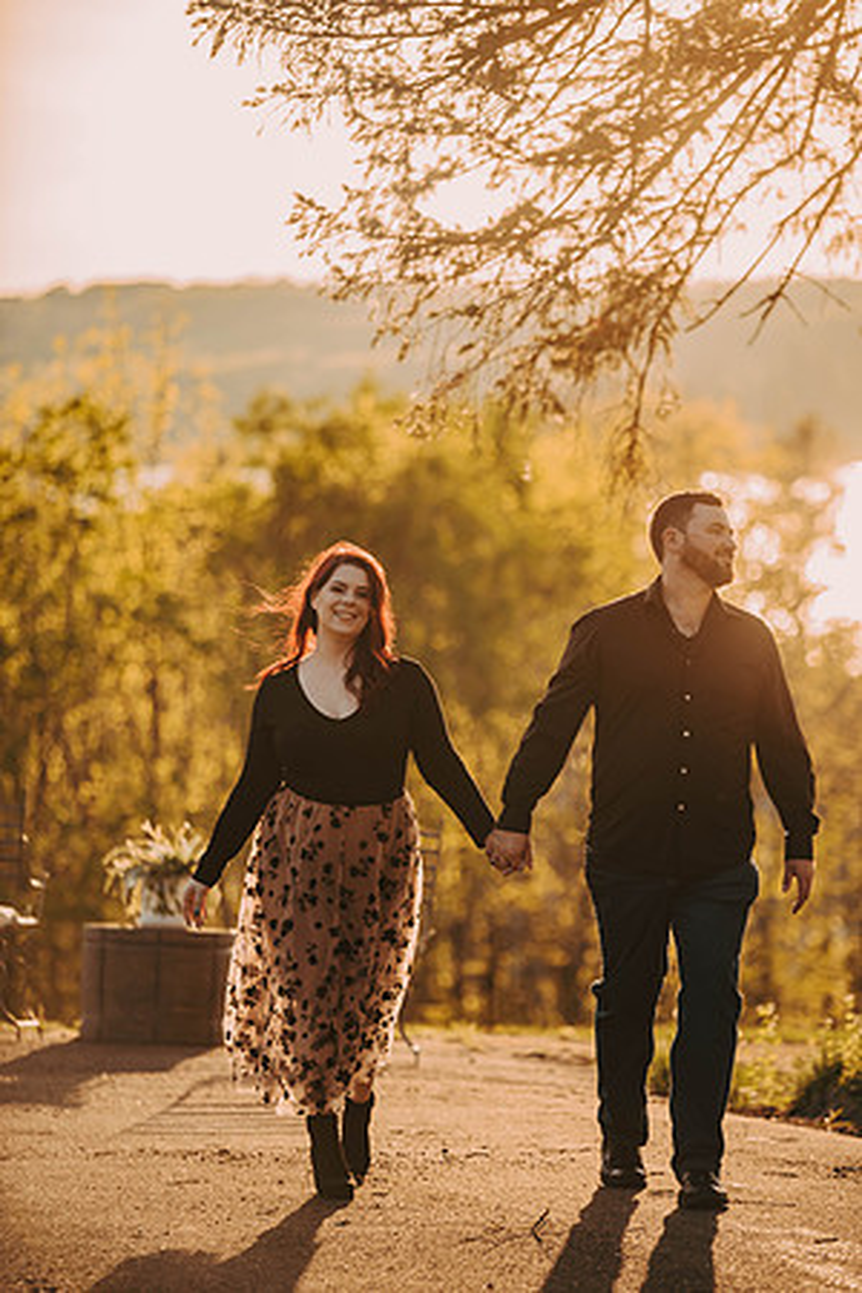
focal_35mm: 135
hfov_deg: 10.2
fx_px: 4848
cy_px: 646
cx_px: 431
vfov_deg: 15.2
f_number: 2.8
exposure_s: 1/1250
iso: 250
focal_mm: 135
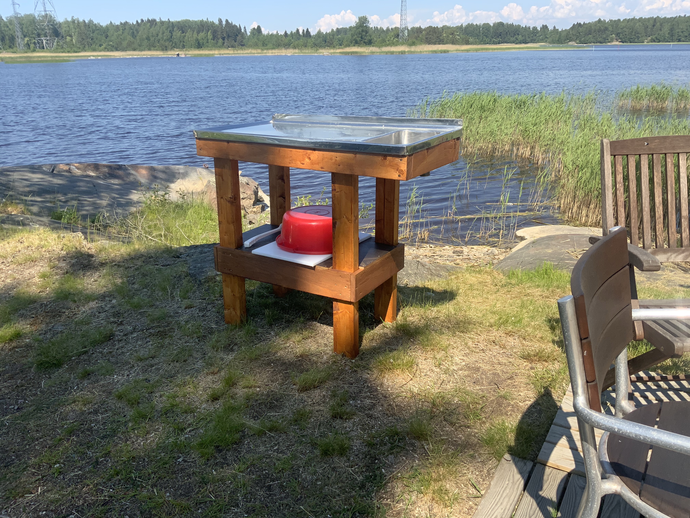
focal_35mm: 29
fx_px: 578
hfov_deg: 61.7
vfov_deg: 48.2
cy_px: 259
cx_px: 345
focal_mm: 3
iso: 16
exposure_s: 1/1121
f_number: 1.8
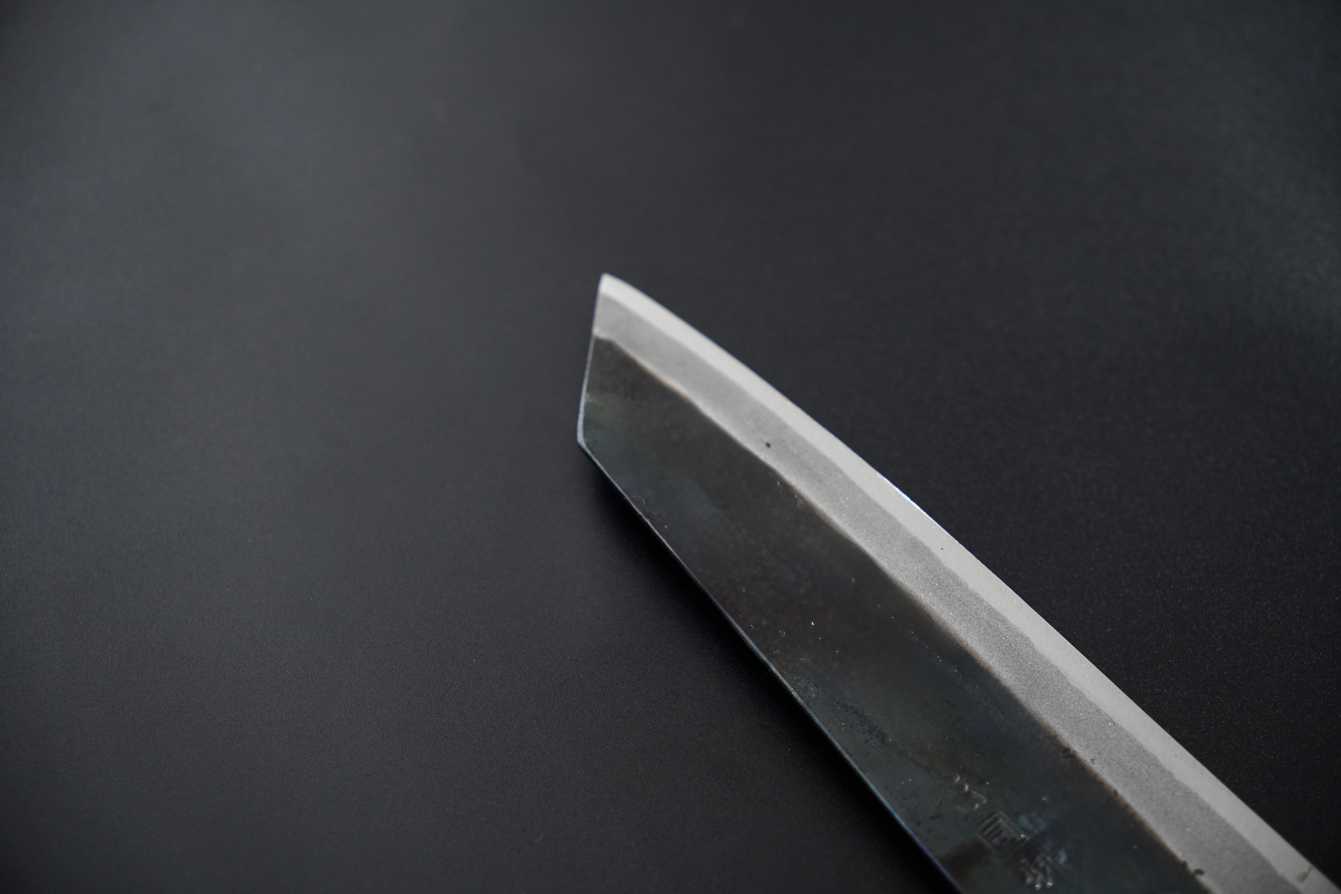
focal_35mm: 59
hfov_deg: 34.0
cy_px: 447
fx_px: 2196
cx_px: 670
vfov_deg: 23.0
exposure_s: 1/160
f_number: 3.5
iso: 320
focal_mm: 39.3
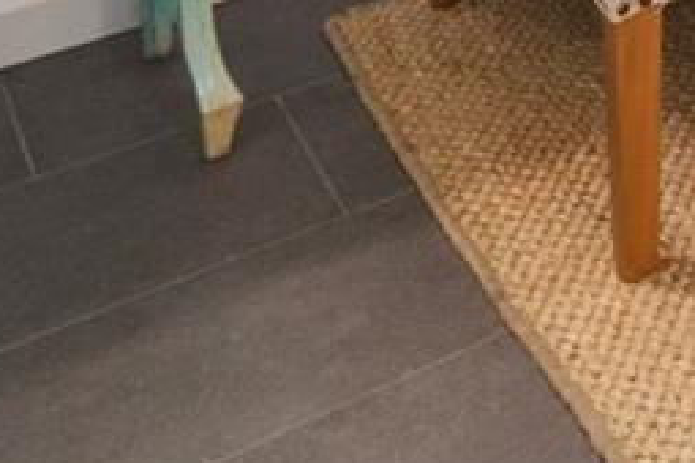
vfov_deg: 10.7
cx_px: 1507
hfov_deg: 16.0
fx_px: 1699
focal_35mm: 88
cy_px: -923
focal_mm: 14
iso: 400
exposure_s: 1/2
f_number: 11
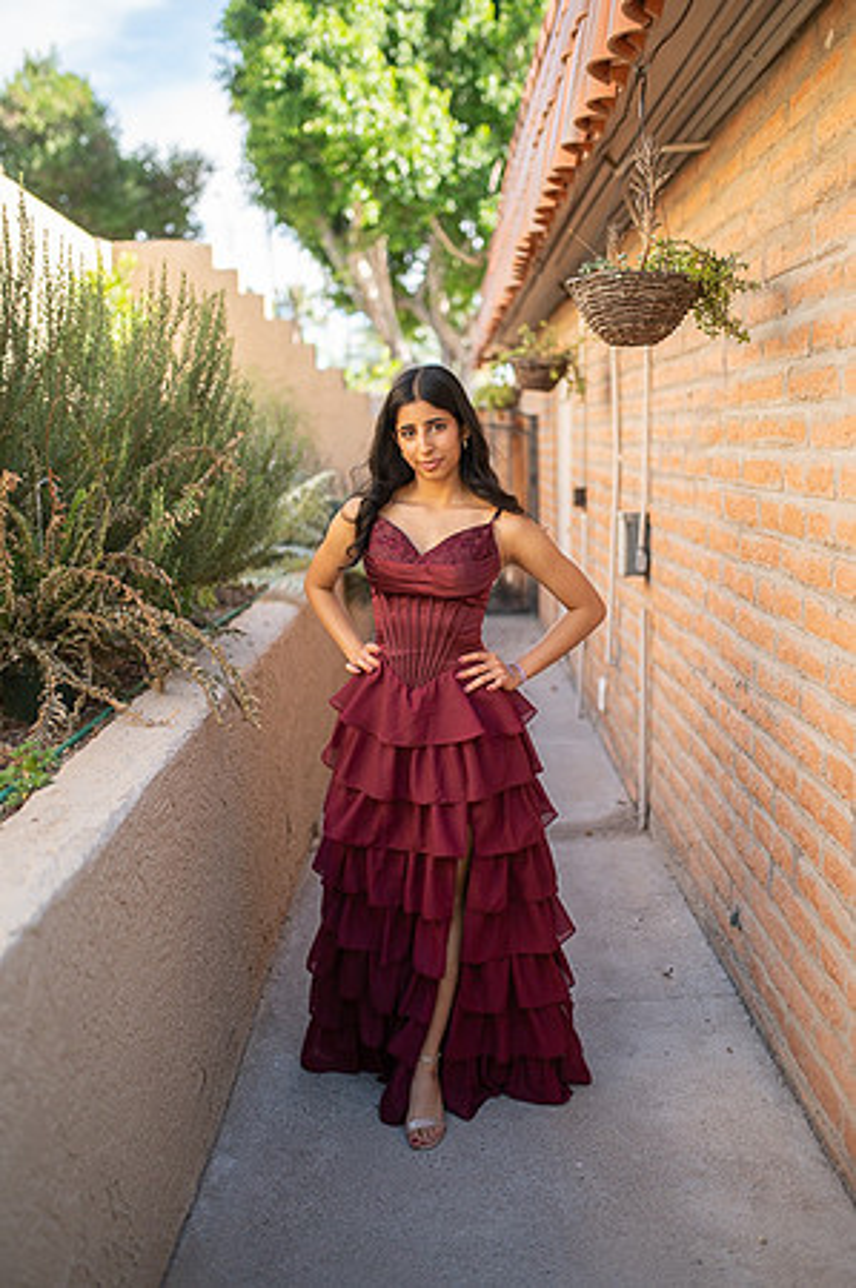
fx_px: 1251
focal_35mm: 35
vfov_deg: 54.5
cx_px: 428
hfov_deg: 37.8
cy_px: 644
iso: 400
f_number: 1.4
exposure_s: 1/4000
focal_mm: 35
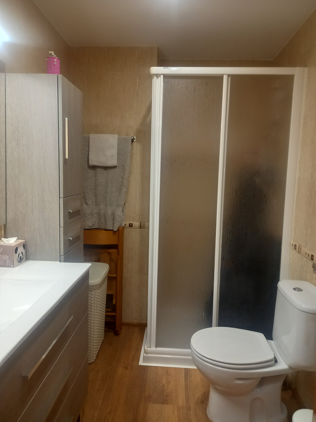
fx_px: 304
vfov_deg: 69.4
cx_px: 158
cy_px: 211
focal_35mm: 25
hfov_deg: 54.9
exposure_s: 1/50
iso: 125
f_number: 2
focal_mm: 4.6
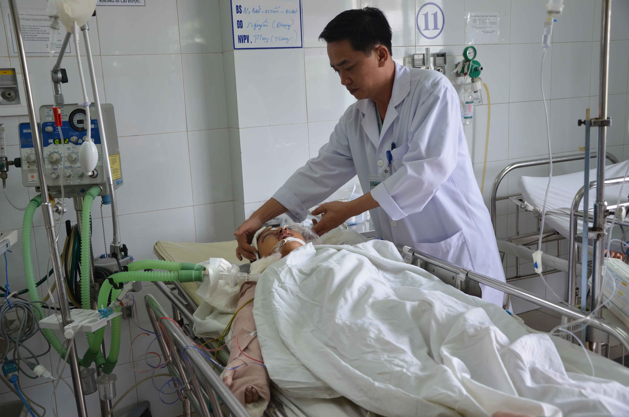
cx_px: 314
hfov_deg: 51.4
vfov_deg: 35.3
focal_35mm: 38
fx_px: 654
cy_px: 208
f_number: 4
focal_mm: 25
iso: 400
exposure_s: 1/60
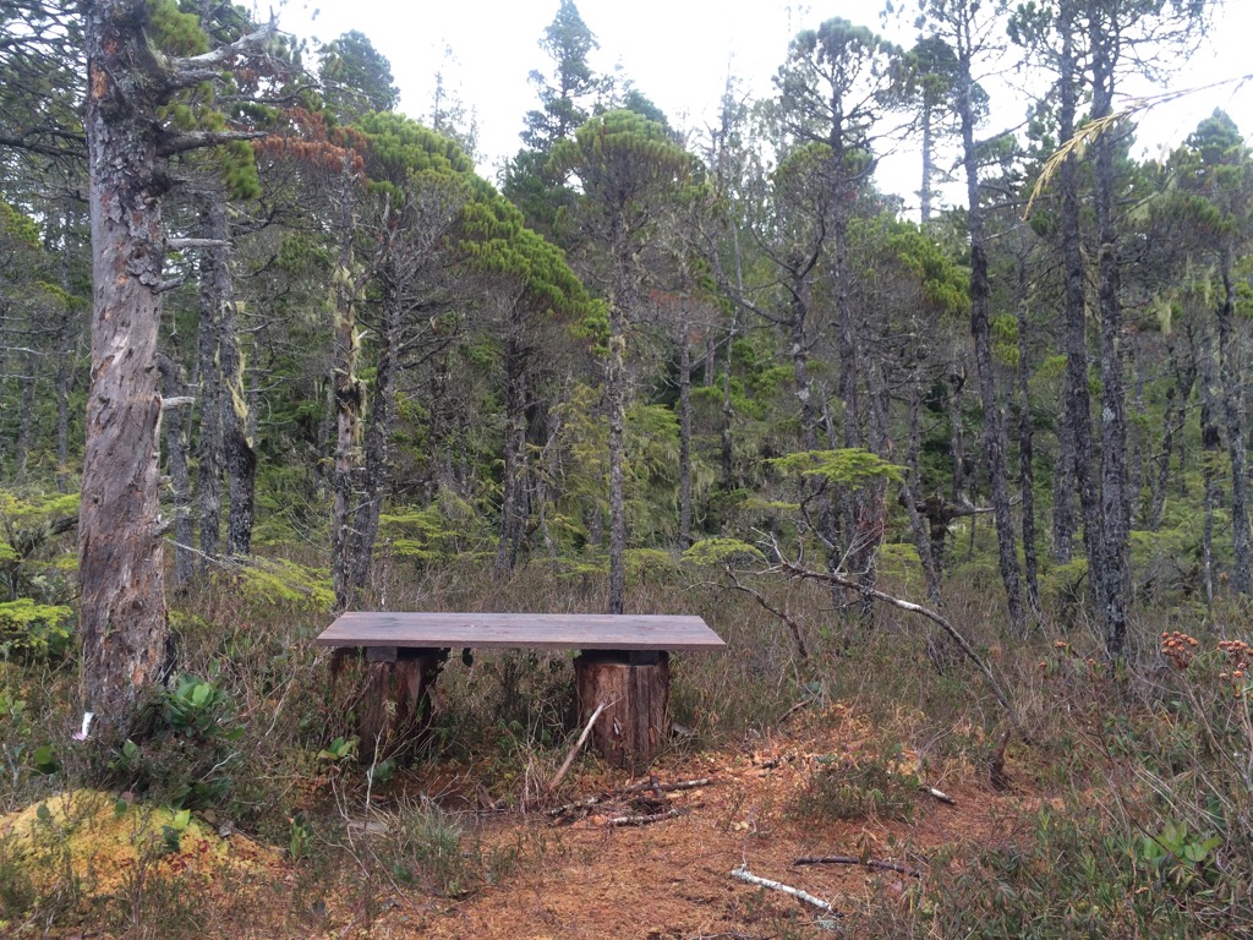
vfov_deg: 48.2
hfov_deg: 61.7
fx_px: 1050
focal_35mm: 29
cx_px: 626
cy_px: 470
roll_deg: -1.6
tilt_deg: +5.2
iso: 50
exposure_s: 1/120
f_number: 2.2
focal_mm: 4.15
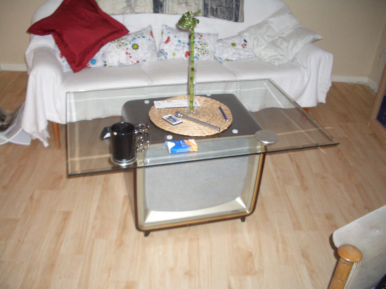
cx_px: 193
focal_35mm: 35
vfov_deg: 40.7
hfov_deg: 52.6
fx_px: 390
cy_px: 144
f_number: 2.6
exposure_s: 1/60
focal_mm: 5.8
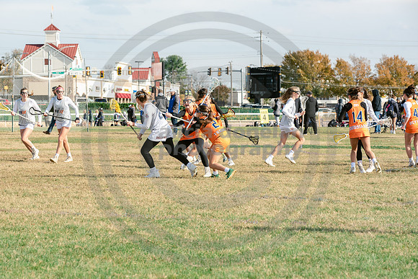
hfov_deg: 14.8
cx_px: 196
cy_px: 140
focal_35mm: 138
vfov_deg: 9.9
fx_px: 1605
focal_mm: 125
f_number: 7.1
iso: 250
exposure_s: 1/800
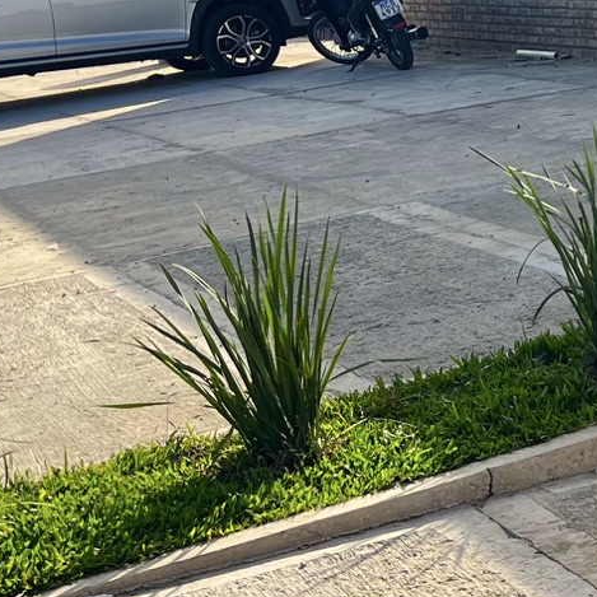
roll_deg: +2.4
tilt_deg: -6.0
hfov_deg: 15.8
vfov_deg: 17.6
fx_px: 1912
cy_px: 98
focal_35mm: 98
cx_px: 990
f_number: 1.6
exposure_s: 1/2825
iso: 50
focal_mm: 5.1
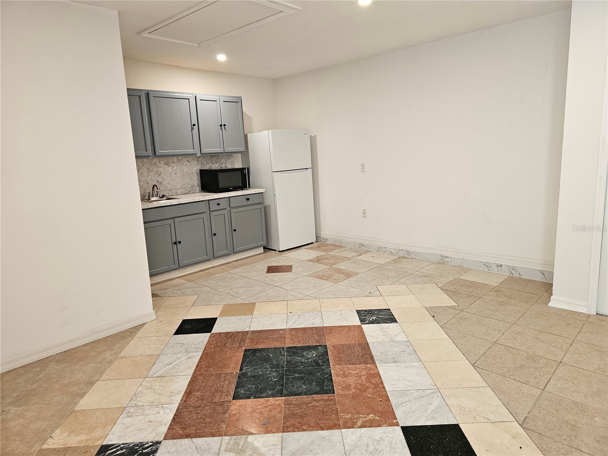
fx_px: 404
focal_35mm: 23
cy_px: 228
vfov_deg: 58.9
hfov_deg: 73.9
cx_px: 304
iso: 250
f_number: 1.7
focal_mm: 6.3
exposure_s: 1/120
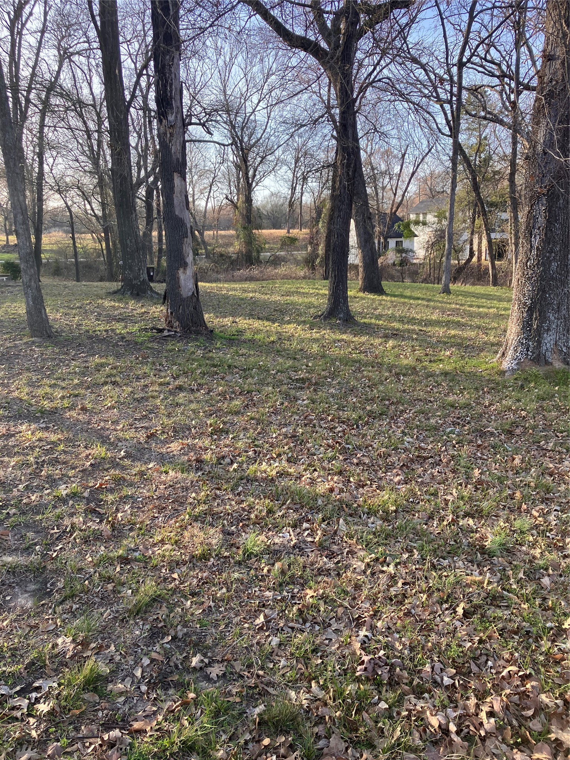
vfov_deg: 63.4
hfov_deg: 49.7
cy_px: 380
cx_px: 285
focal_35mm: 28
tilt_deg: -11.7
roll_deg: +1.2
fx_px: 615
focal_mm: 3.99
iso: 32
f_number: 1.8
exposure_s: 1/233
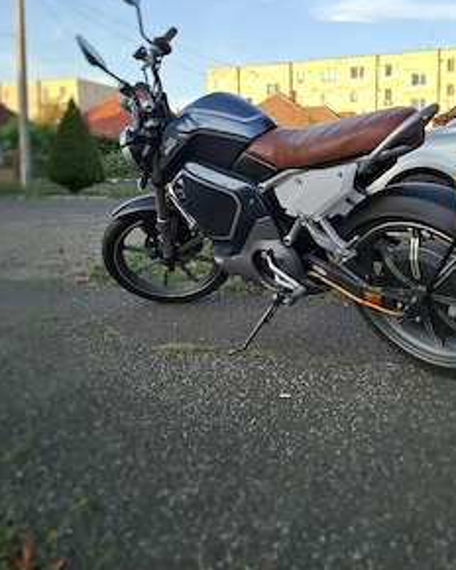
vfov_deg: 56.7
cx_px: 289
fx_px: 523
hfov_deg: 46.6
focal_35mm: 31
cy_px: 228
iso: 50
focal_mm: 5.54
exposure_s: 1/500
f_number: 1.8
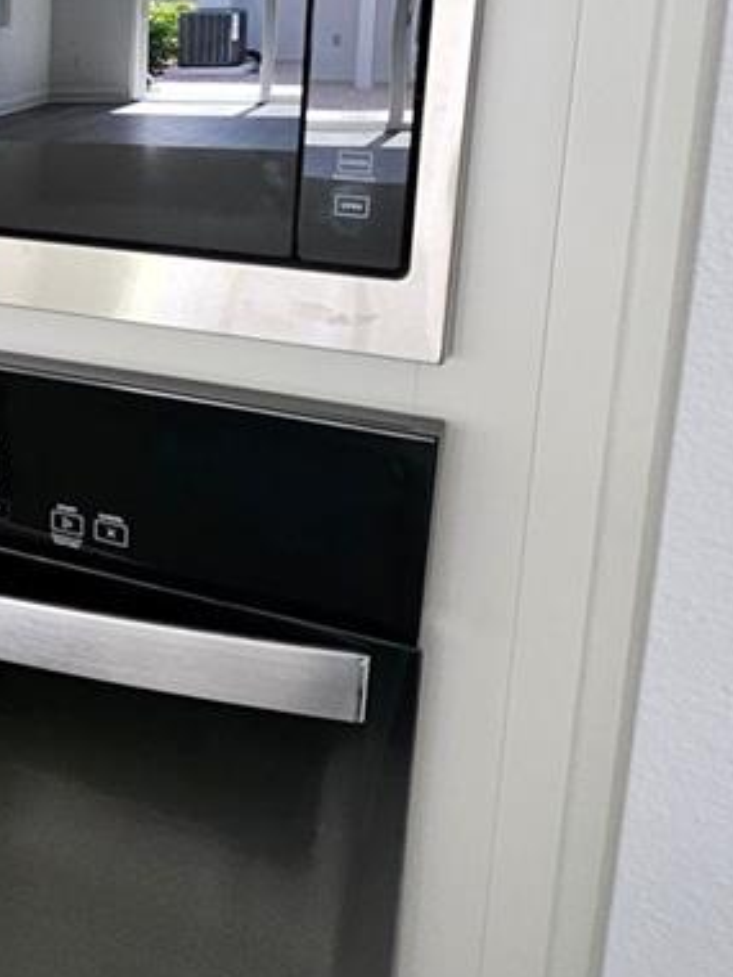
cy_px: 247
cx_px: -105
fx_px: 1158
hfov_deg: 30.7
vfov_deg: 44.3
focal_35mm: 41
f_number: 2.2
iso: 160
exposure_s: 1/60
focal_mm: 1.74
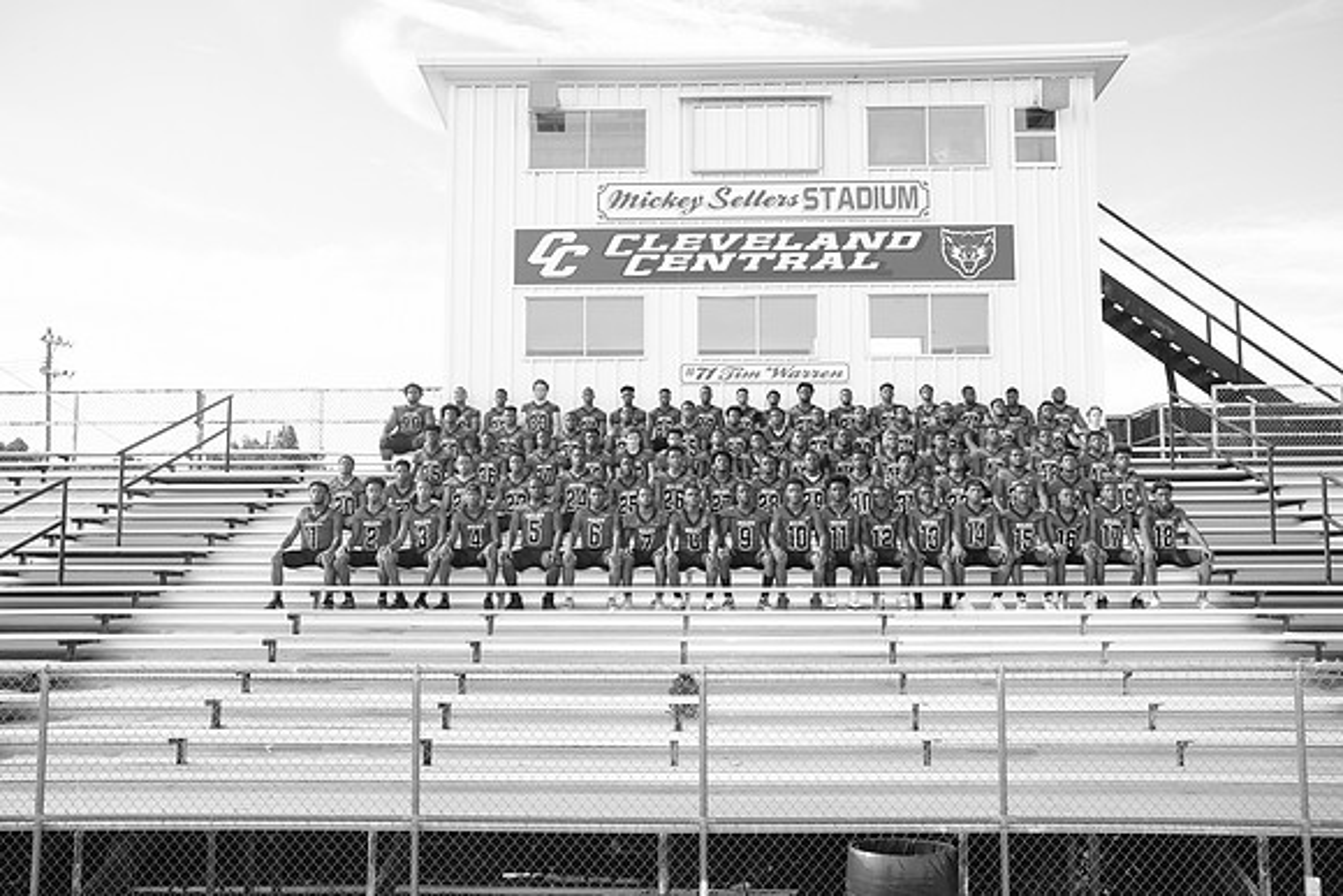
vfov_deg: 37.9
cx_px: 672
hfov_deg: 54.4
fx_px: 1306
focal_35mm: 35
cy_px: 448
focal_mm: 23
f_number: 3.6
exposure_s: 1/400
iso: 200
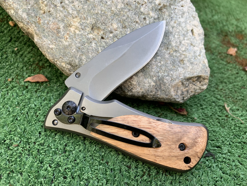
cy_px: 93
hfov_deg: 67.3
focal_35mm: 26
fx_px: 186
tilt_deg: -45.6
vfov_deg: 53.1
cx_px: 124
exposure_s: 1/121
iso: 50
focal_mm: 4.25
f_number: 1.8
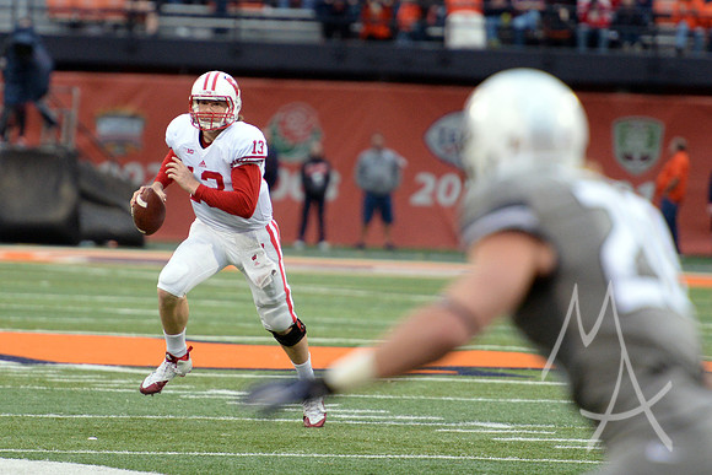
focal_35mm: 280
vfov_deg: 4.9
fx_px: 5539
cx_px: 356
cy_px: 238
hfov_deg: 7.4
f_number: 4
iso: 2500
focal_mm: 280
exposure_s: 1/1250
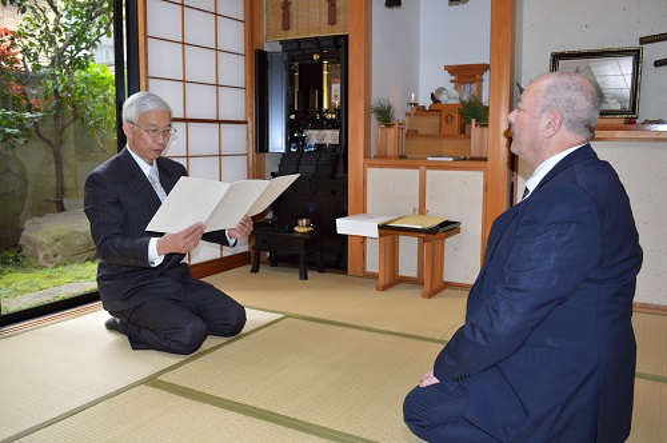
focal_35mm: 30
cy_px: 222
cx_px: 334
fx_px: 555
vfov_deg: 43.5
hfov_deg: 62.0
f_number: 4
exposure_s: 1/80
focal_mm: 20
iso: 400
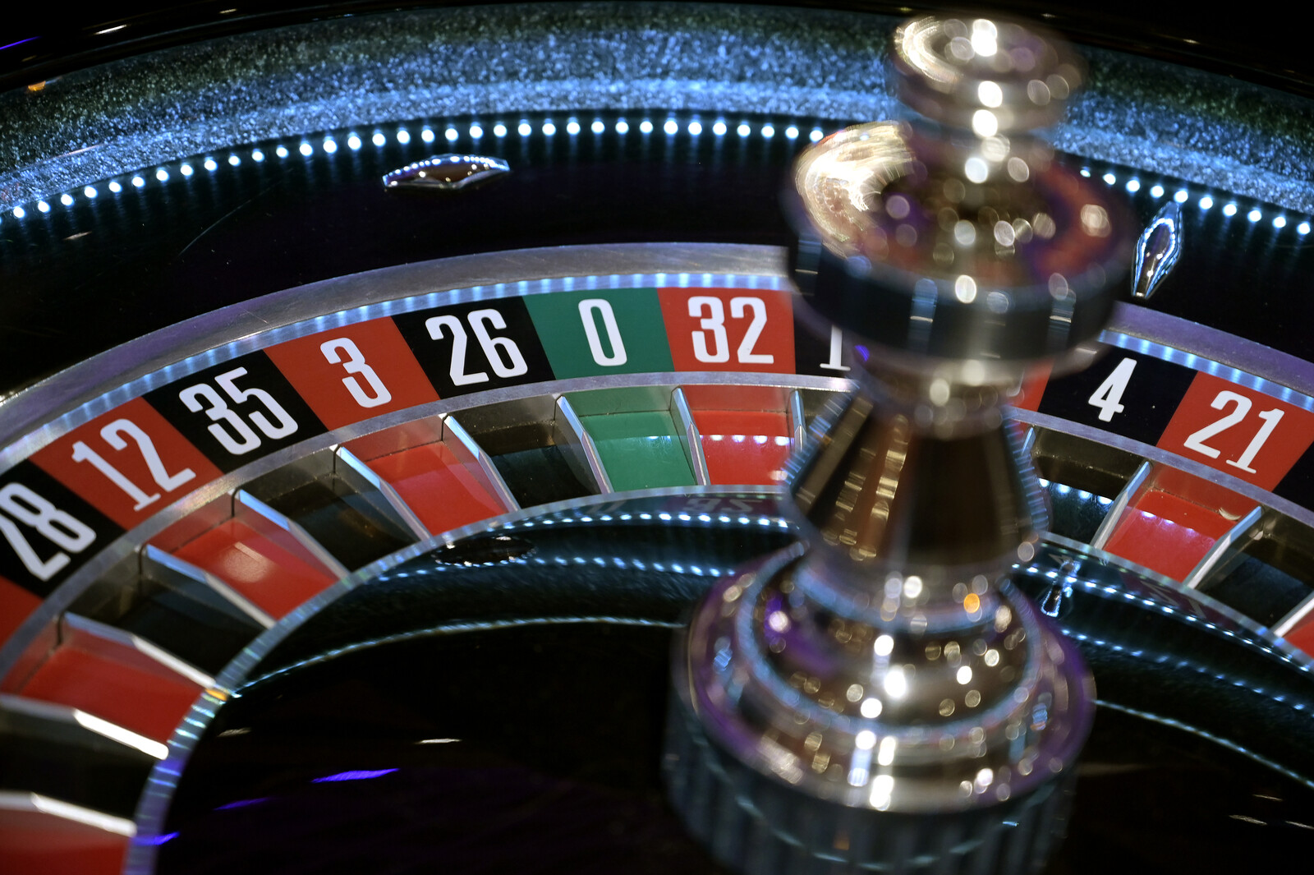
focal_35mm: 70
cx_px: 657
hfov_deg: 28.9
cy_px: 438
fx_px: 2554
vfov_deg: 19.4
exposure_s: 1/100
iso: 2500
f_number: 4
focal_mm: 70
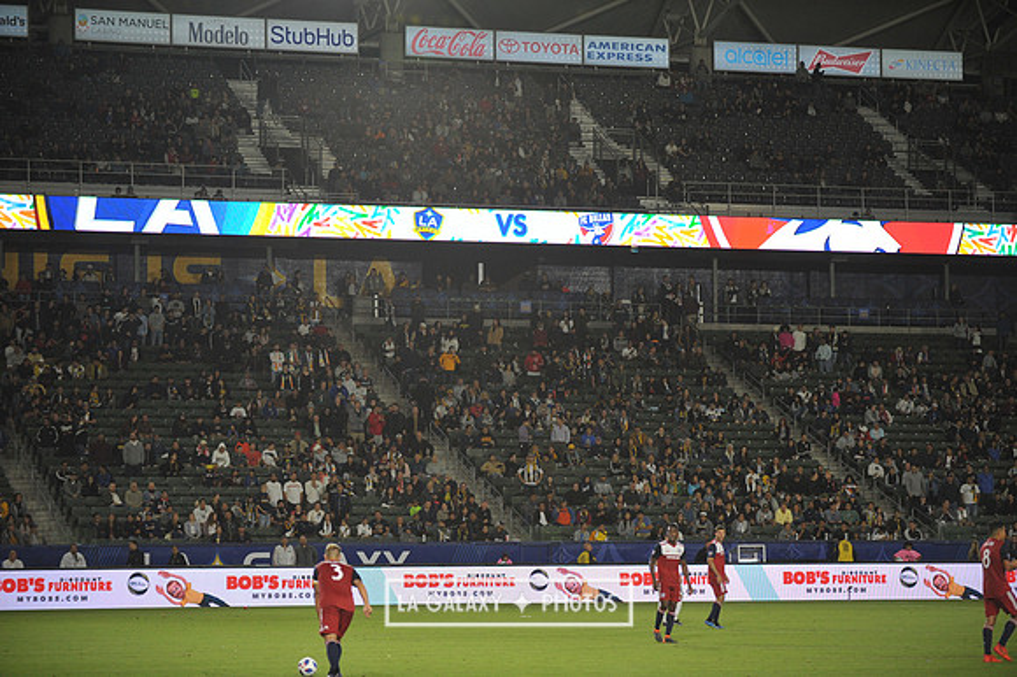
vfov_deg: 11.8
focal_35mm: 116
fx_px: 3275
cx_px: 508
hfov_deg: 17.7
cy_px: 338
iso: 1600
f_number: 2.8
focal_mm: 116
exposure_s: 1/1250
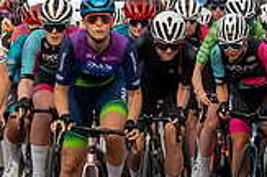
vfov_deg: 1.6
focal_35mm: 863
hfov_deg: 2.4
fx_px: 6388
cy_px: -45
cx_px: -40
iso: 500
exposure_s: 1/1250
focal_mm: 105
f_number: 5
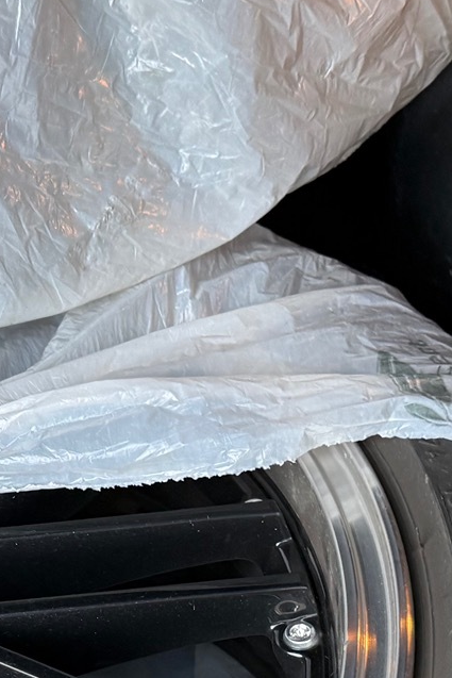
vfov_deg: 25.1
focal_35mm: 79
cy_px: 574
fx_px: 1487
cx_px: -57
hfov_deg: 16.7
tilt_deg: -42.8
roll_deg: +15.1
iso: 160
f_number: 1.78
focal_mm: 6.76
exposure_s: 1/121
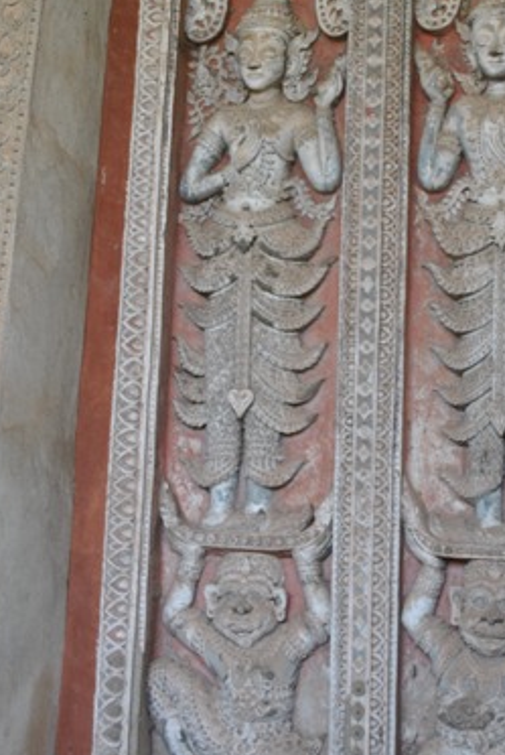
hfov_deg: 18.2
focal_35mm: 75
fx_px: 1571
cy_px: 268
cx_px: 379
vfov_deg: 26.9
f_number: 4.5
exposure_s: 1/50
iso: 200
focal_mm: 29
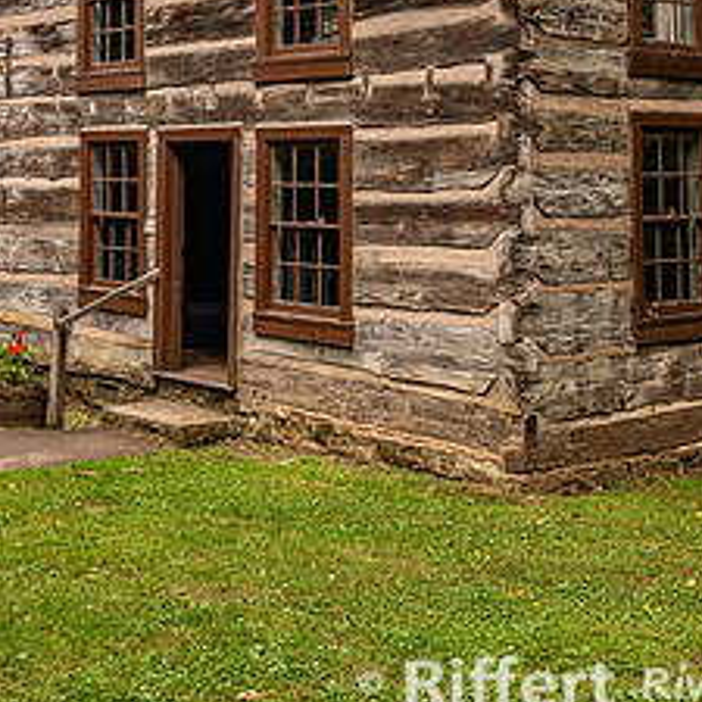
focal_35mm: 63
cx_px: 150
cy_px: 136
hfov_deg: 26.8
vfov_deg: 26.8
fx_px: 1445
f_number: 8
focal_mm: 28
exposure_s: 1/160
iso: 320
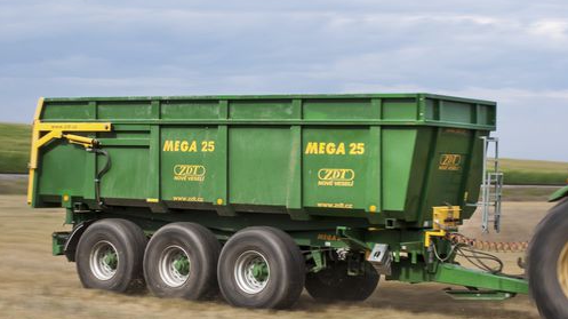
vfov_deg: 15.3
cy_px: 158
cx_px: 283
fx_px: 1189
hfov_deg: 26.9
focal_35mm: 79
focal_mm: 50
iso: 200
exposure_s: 1/30
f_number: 22
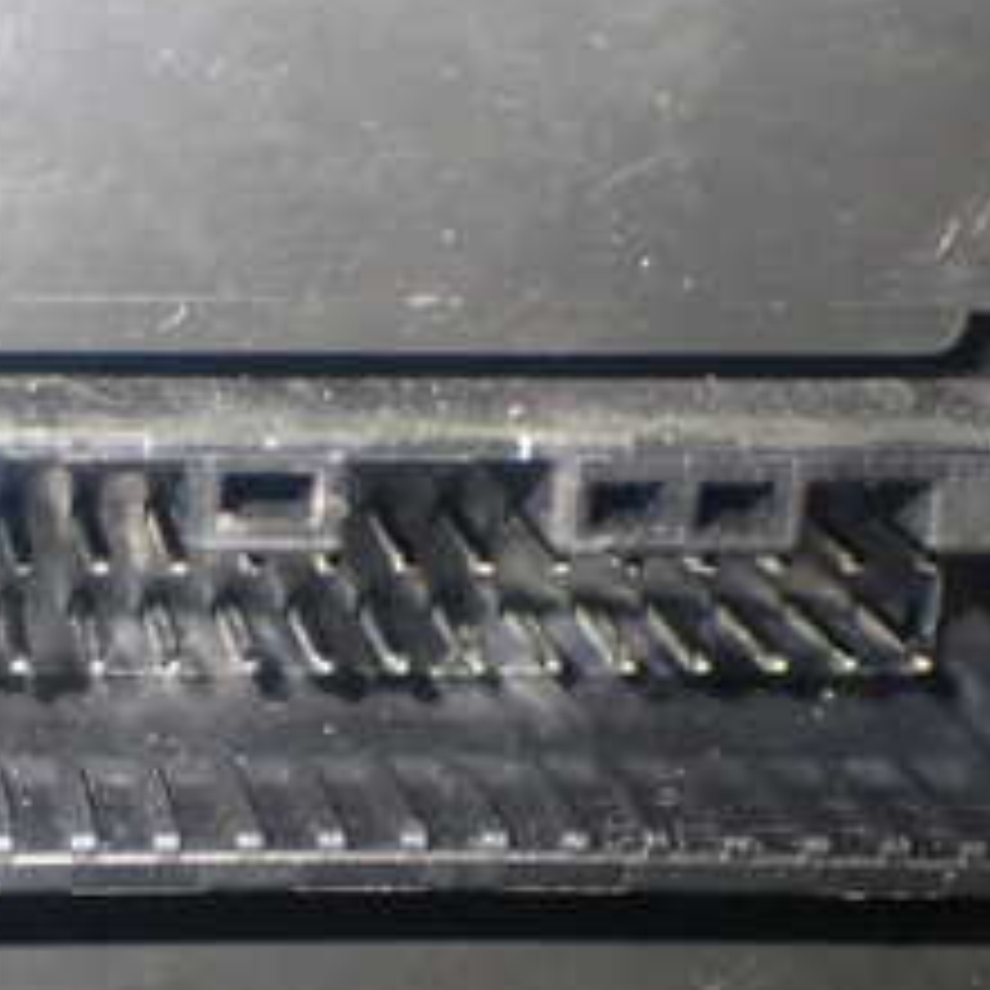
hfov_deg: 17.3
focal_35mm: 99
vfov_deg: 17.5
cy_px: 702
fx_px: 3203
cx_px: 54
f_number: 2.8
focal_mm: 7.31
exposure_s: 1/20
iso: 800
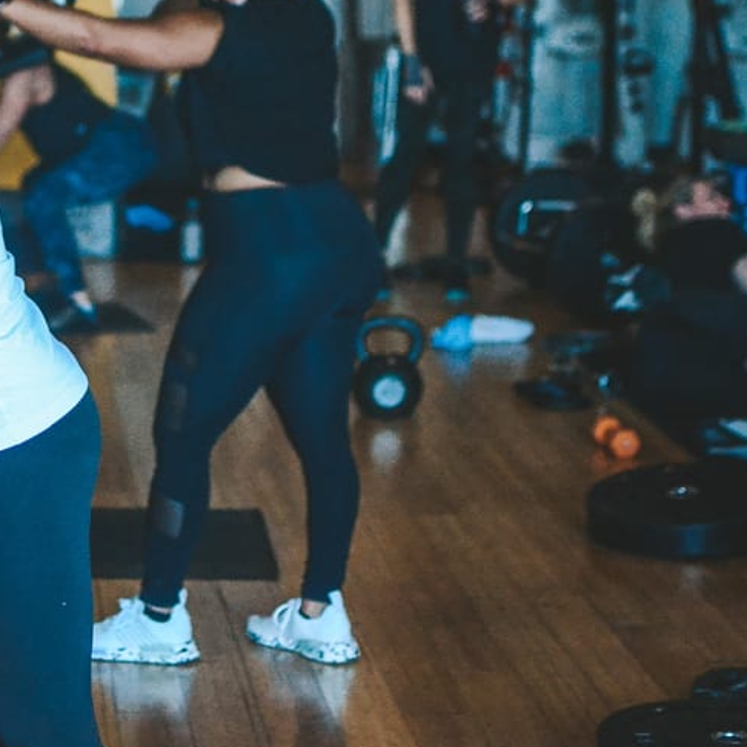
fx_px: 2687
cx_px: 17
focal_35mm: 110
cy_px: 225
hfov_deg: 15.6
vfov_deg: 15.8
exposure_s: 1/1600
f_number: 1.8
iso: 3600
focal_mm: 35
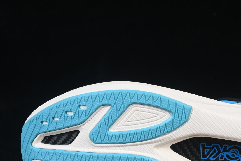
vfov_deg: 9.6
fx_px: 957
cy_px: 114
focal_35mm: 143
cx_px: 182
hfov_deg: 14.3
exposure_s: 1/80
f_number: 8
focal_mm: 50
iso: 160
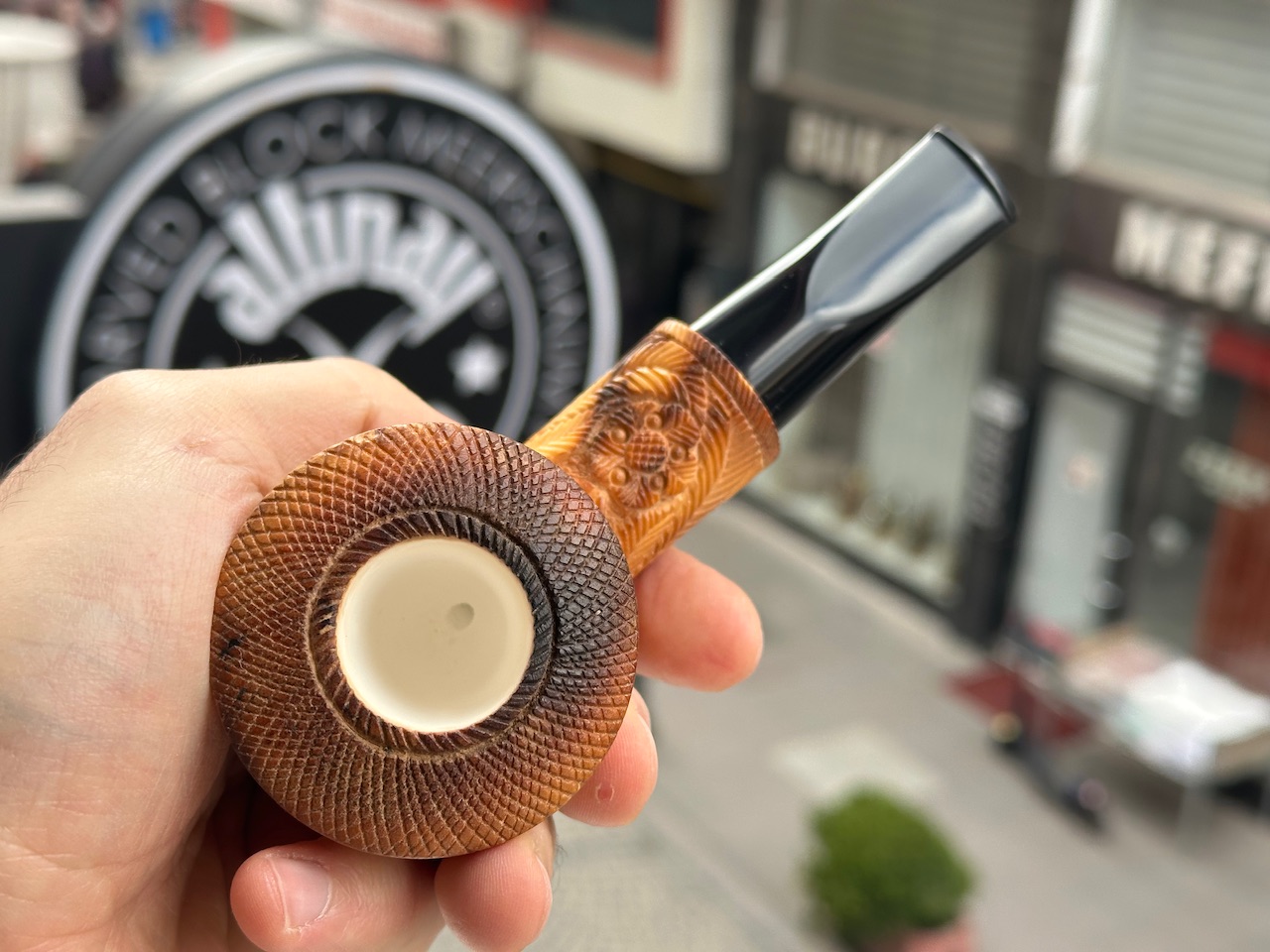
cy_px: 476
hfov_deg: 39.7
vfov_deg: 30.3
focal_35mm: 48
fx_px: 1761
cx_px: 635
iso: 64
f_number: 1.78
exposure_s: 1/387
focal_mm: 6.86
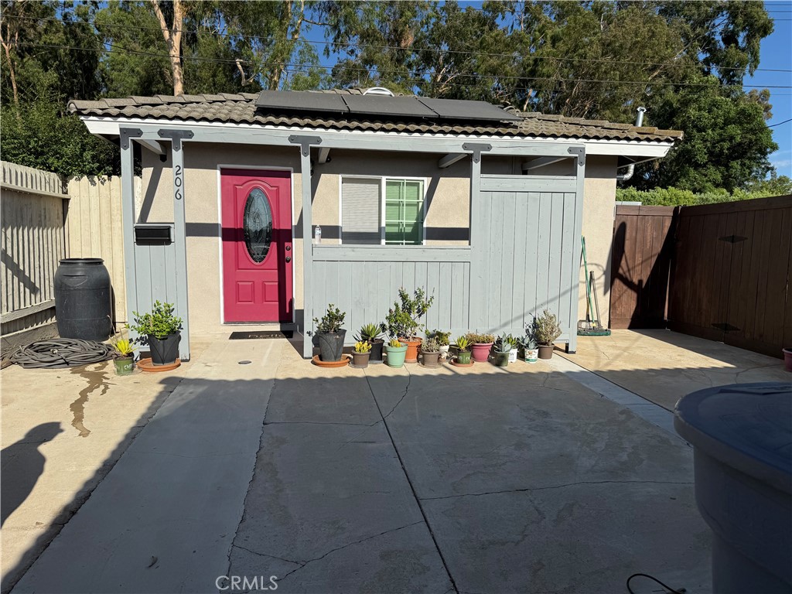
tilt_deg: -4.5
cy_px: 297
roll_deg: -0.9
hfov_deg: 71.6
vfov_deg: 56.8
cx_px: 396
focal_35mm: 24
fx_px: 549
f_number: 1.78
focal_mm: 6.76
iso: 80
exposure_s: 1/6711
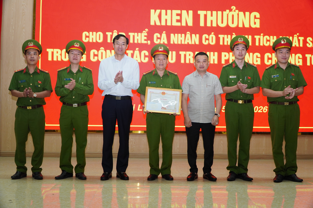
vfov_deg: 34.1
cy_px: 104
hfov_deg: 49.6
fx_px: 339
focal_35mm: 39
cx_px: 156
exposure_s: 1/60
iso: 640
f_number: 4
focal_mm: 26
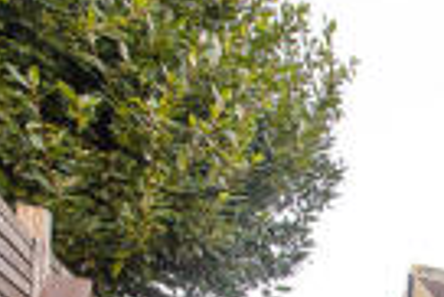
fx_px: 605
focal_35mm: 49
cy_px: 468
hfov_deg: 25.6
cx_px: 715
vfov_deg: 21.9
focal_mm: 14
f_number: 6.3
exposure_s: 1/125
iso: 400
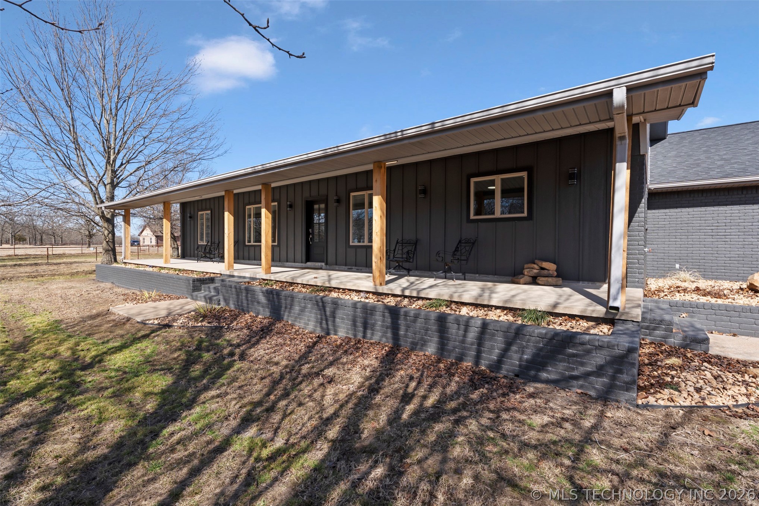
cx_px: 380
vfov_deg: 73.7
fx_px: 337
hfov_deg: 96.7
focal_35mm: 16
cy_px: 253
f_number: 8
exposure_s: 1/200
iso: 125
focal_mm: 16
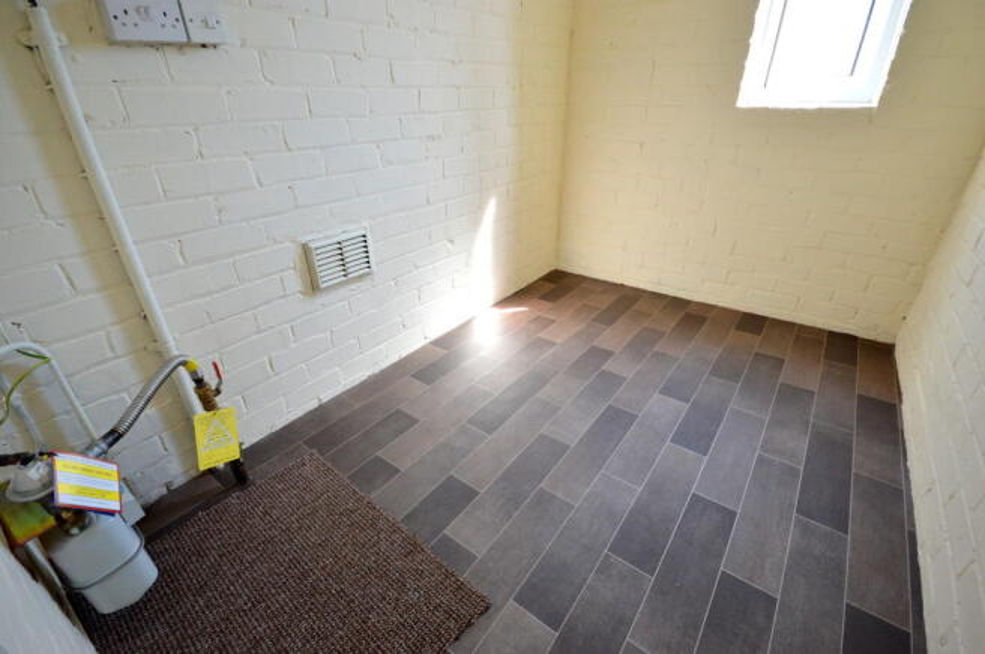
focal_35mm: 15
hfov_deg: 100.4
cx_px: 492
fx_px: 410
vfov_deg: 77.2
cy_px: 327
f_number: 4
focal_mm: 10
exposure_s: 1/60
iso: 400
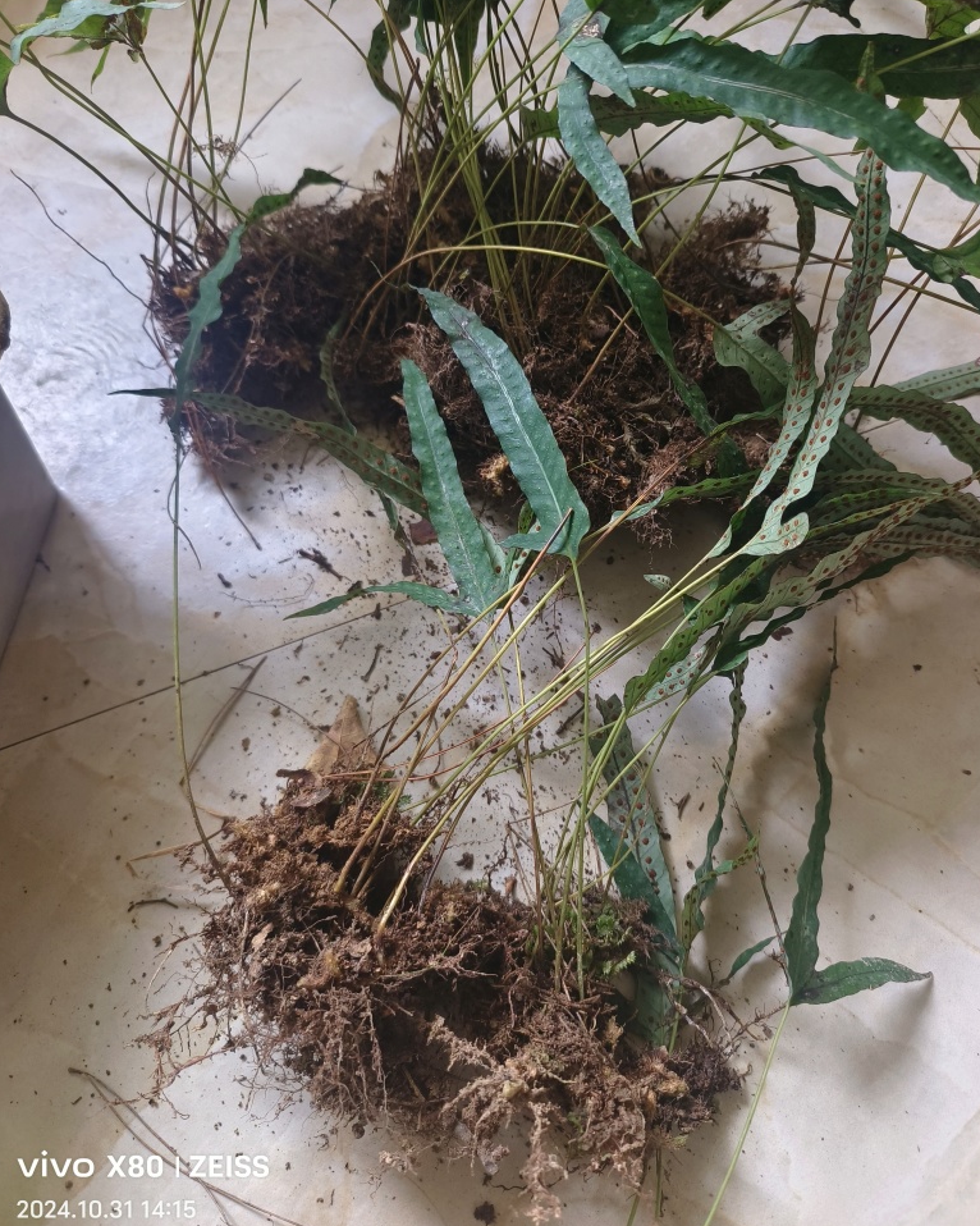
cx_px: 500
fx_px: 907
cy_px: 571
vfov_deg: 68.0
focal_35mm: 25
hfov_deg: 56.8
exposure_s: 1/50
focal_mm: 5.5
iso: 1278
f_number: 1.75
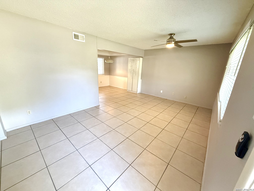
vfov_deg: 85.7
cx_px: 127
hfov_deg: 102.1
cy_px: 96
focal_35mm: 14
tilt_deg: -16.1
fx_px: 103
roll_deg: -3.7
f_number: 2.2
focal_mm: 2.22
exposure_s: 1/120
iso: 400
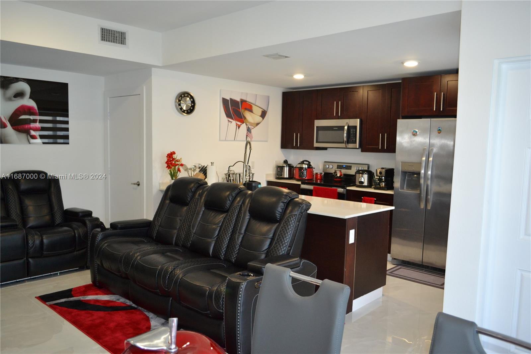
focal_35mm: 27
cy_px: 177
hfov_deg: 67.4
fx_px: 398
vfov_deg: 47.9
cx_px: 266
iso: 720
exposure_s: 1/60
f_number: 3.5
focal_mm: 18
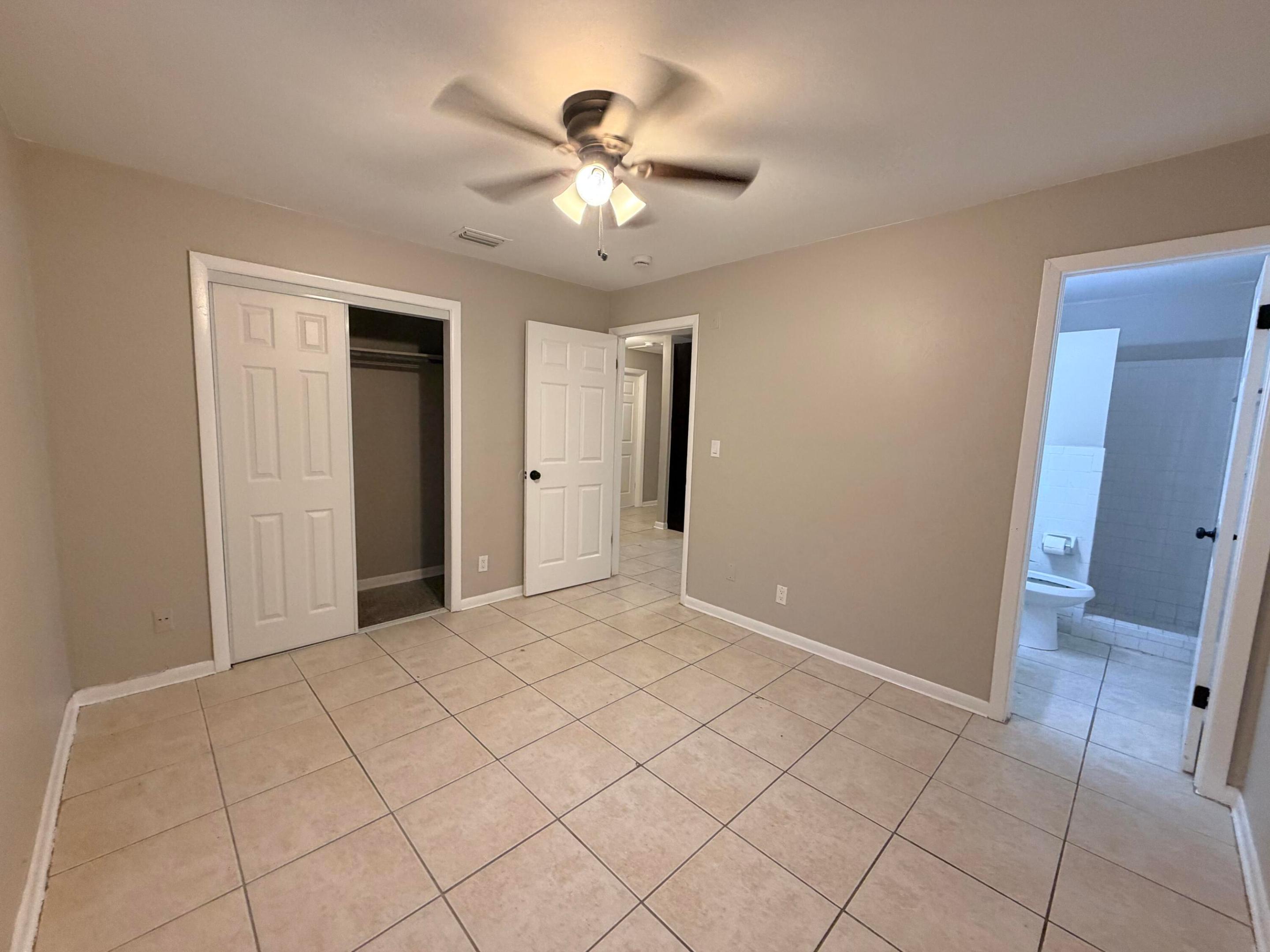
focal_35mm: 14
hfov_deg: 102.1
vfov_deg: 85.7
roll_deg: -2.5
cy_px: 476
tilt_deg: -6.4
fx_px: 514
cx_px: 635
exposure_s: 1/60
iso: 200
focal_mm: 2.22
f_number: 2.2
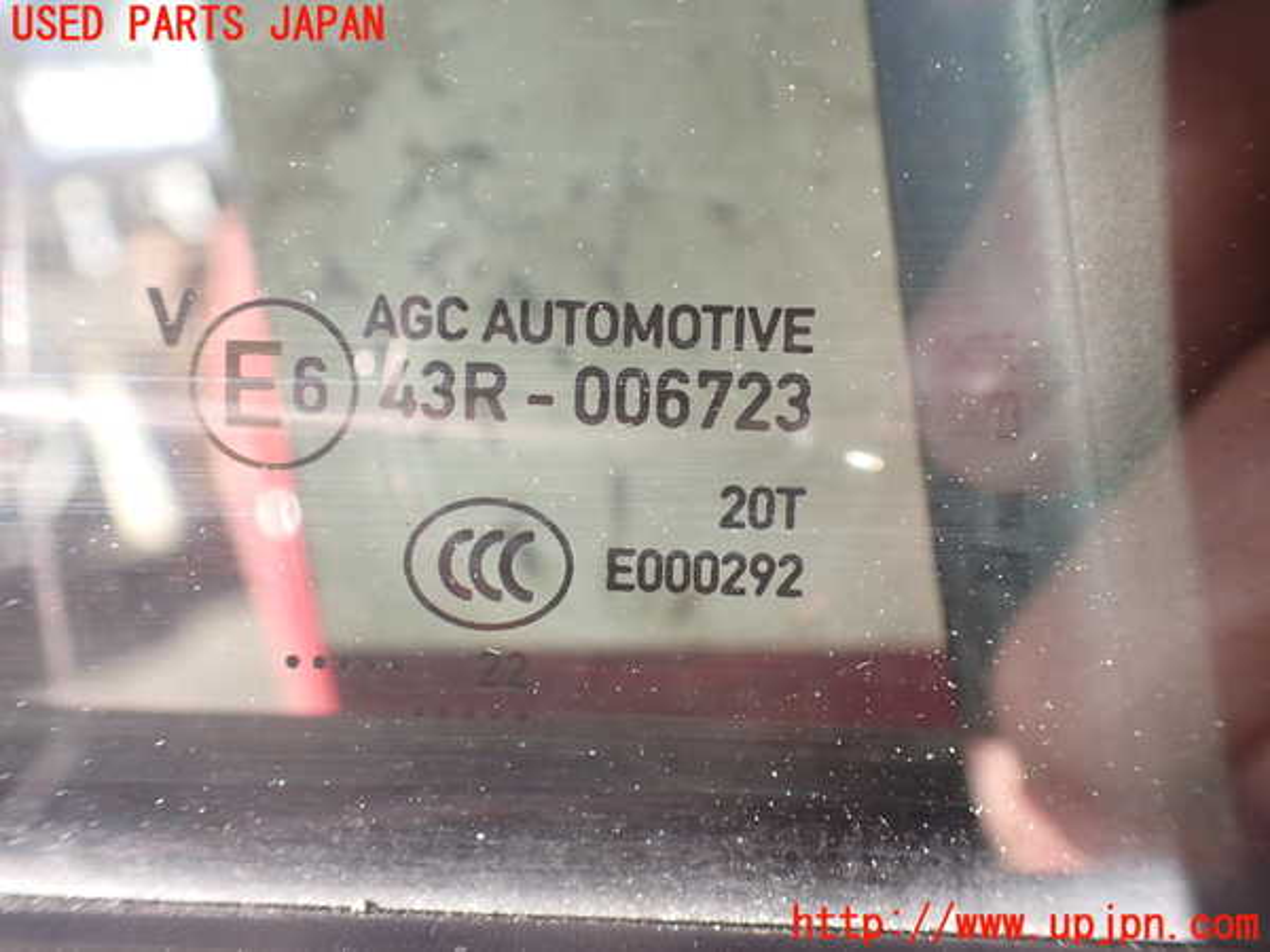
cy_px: 476
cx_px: 635
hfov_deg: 60.0
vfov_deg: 46.8
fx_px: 1101
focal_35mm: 30
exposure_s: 1/125
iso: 160
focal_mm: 5.4
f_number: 2.3
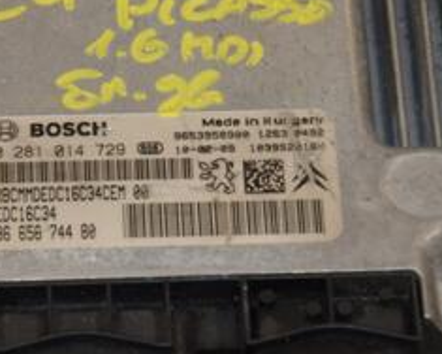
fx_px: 4225
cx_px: 103
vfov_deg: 4.8
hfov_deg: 6.0
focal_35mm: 323
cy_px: 162
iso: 800
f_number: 6.3
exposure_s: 1/200
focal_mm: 90
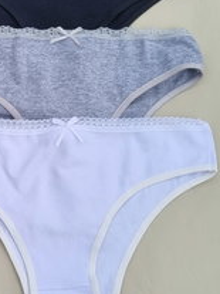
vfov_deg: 28.9
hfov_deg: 20.3
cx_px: -53
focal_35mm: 67
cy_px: 124
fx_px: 568
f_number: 1.8
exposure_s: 1/1488
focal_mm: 5.4
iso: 50
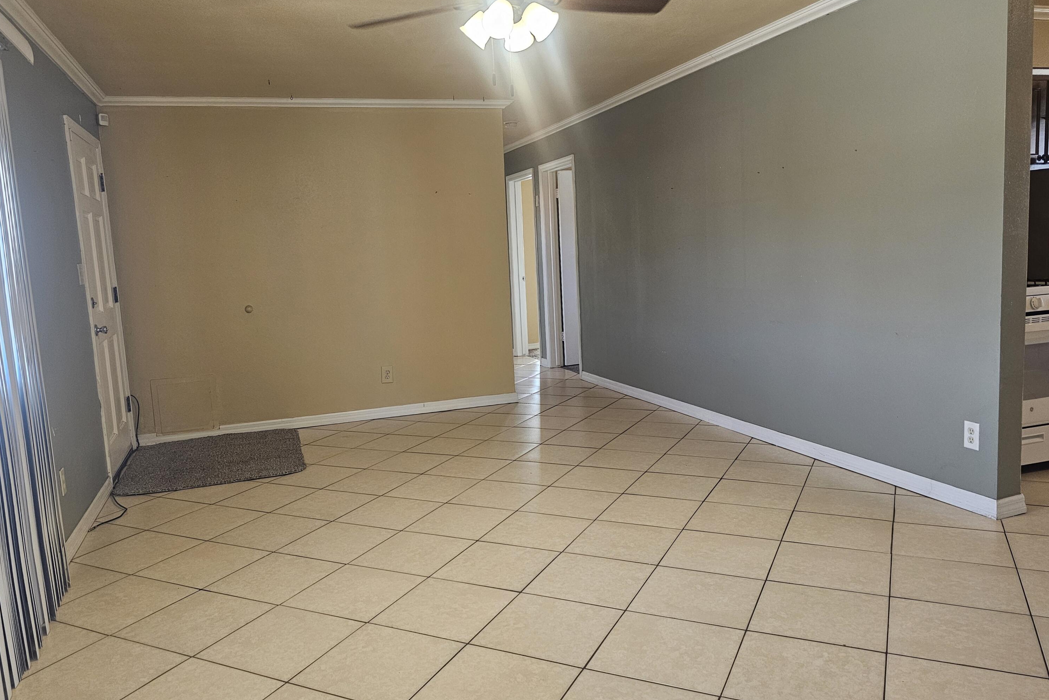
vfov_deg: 53.1
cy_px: 368
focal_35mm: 24
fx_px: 699
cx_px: 524
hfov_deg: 73.7
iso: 320
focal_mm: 6.3
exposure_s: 1/120
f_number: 1.7
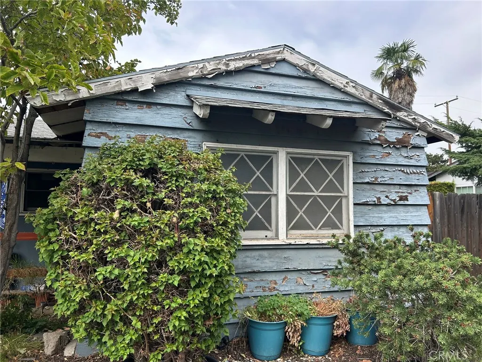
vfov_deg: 53.1
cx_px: 241
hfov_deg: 67.3
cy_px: 181
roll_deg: -0.1
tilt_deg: +5.4
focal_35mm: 26
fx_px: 362
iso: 50
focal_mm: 5.7
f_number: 1.5
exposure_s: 1/1135
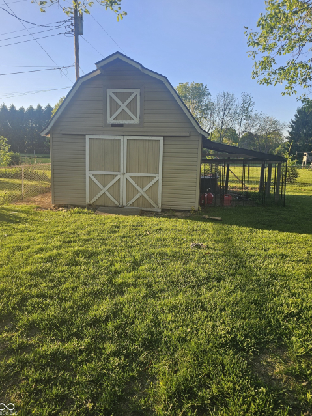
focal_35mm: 24
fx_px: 289
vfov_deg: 71.6
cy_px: 203
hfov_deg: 56.8
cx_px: 152
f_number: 1.7
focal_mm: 6.3
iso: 10
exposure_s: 1/149
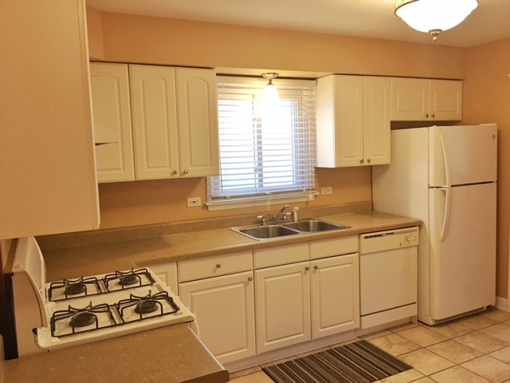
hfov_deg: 61.7
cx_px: 255
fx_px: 427
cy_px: 192
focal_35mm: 29
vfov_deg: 48.2
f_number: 2.2
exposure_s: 1/30
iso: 40
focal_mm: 4.15
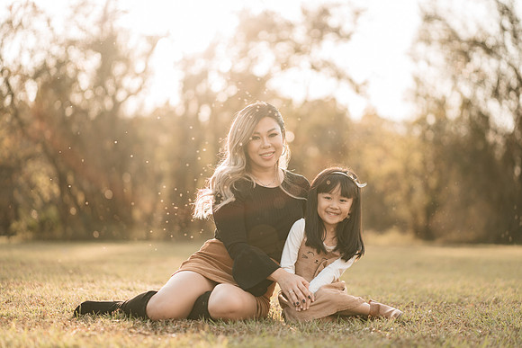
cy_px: 174
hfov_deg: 23.7
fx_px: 1244
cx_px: 261
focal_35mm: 86
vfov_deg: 15.9
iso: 100
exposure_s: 1/640
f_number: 2
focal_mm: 85
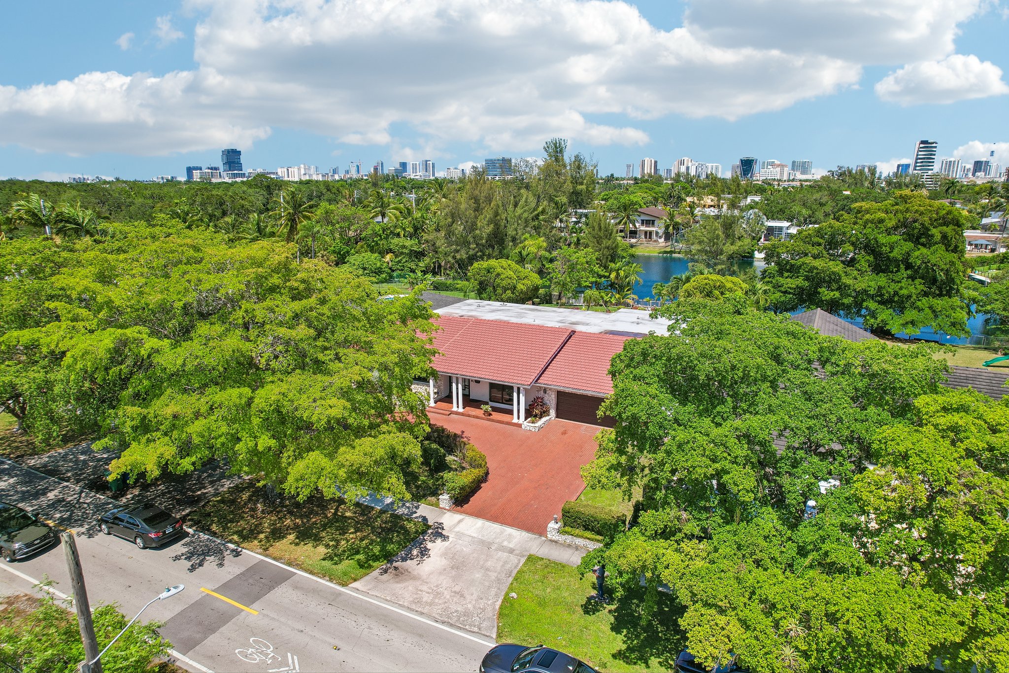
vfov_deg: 57.2
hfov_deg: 78.6
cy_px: 336
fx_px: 617
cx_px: 504
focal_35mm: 22
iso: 100
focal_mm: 8.4
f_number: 2.8
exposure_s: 1/2000
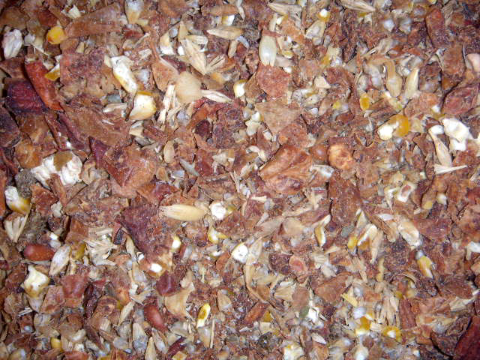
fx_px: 666
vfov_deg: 30.3
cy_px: 180
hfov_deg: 39.7
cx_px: 240
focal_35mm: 48
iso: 64
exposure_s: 1/60.2
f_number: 3.7
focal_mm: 8
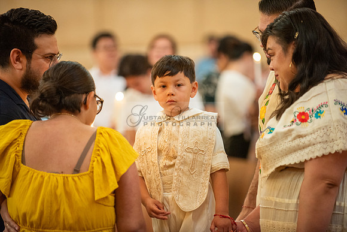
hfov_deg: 10.3
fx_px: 1928
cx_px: 174
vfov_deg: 6.9
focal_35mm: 200
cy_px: 116
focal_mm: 200
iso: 2000
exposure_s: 1/80
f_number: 2.8
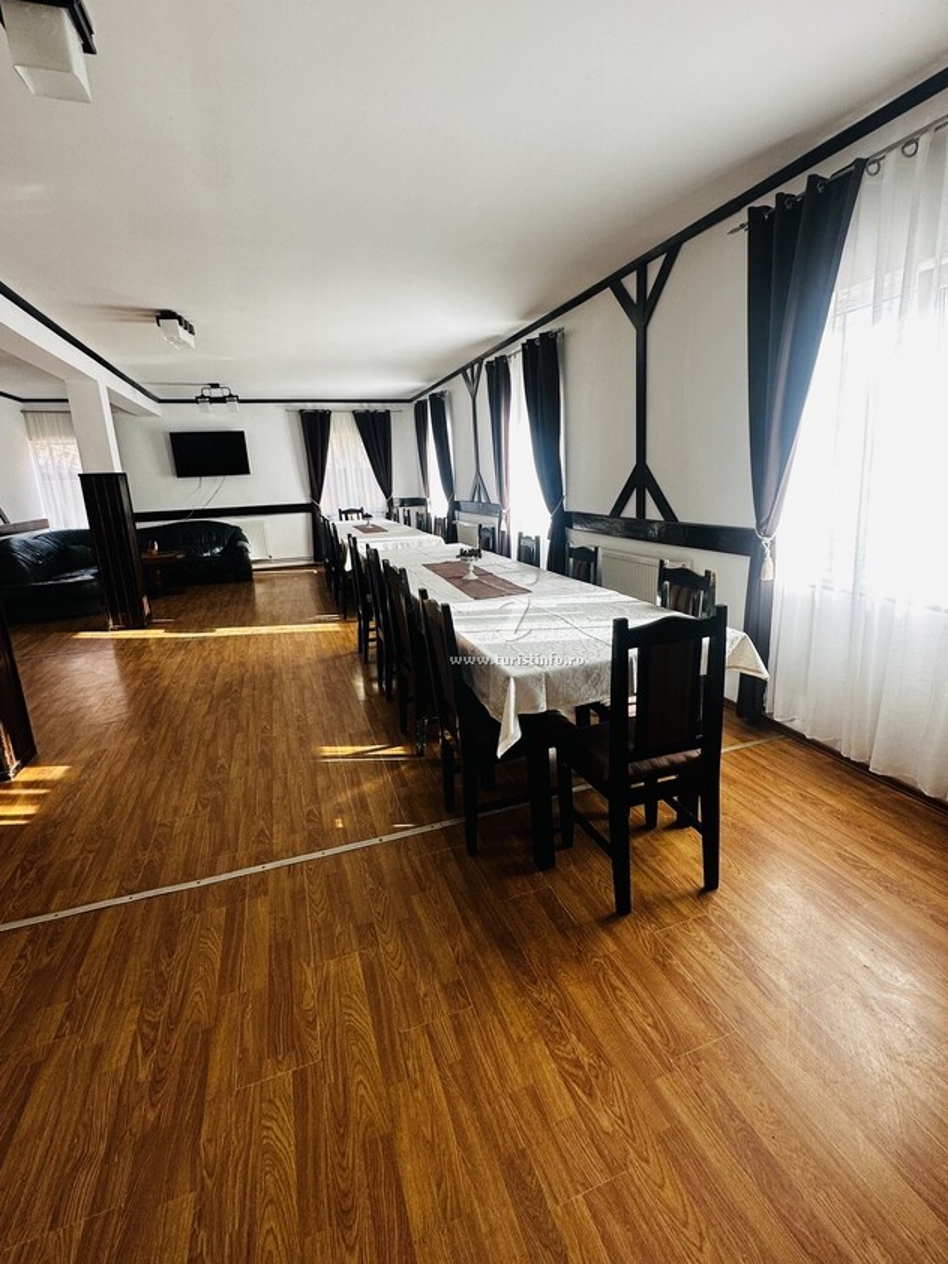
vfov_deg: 91.0
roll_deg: +2.1
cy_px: 615
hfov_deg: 74.6
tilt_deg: -12.1
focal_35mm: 17
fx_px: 621
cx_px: 514
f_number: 2.2
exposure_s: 1/99
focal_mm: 2.22
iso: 80
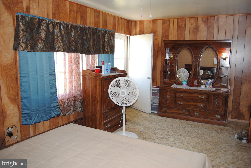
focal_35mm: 27
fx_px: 189
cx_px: 126
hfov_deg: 67.3
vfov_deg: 48.1
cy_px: 84
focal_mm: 18
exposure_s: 1/60
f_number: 4
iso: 400
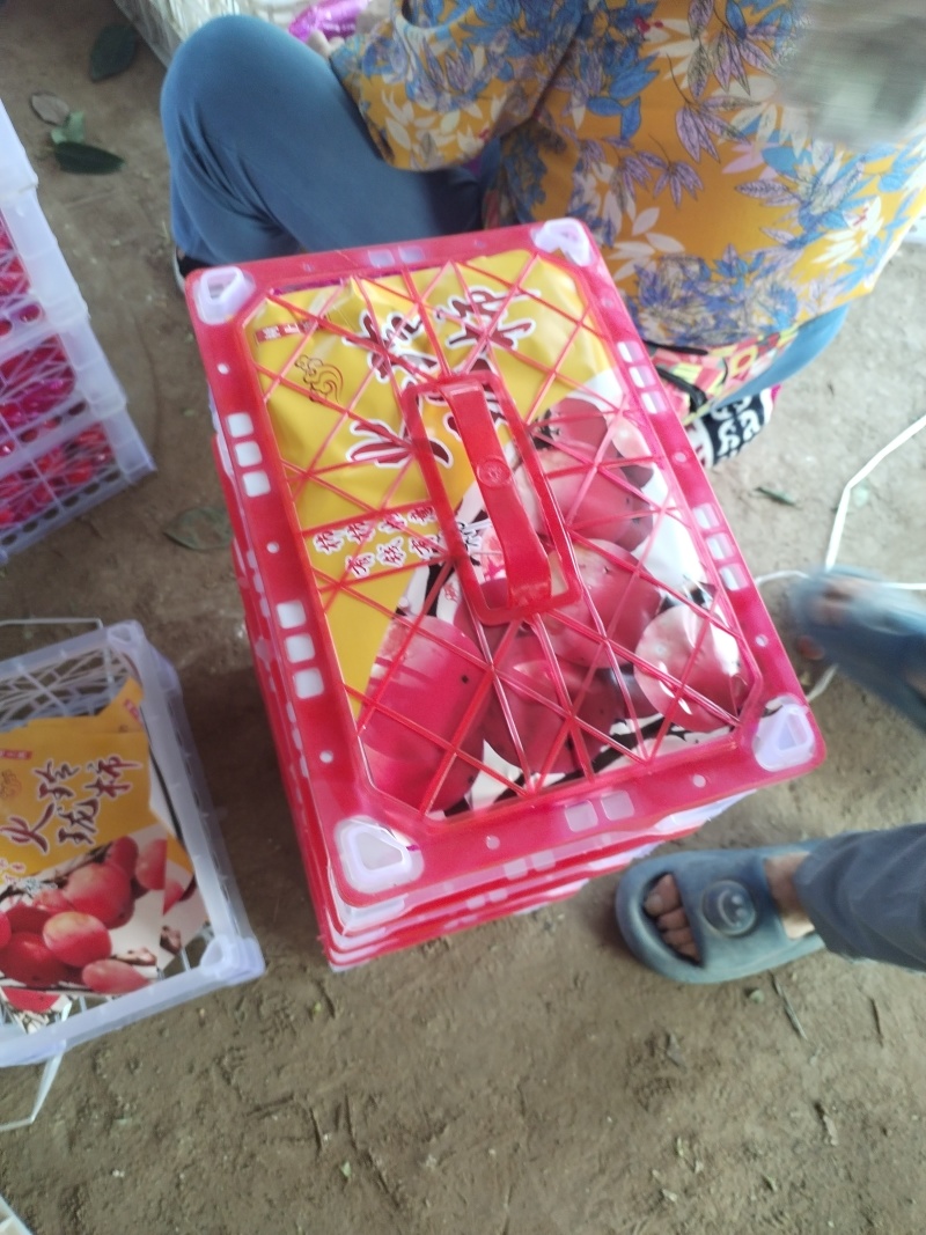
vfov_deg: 67.3
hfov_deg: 53.1
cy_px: 618
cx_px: 463
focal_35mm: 26
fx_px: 928
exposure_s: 1/50
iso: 305
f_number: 1.8
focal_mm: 4.75
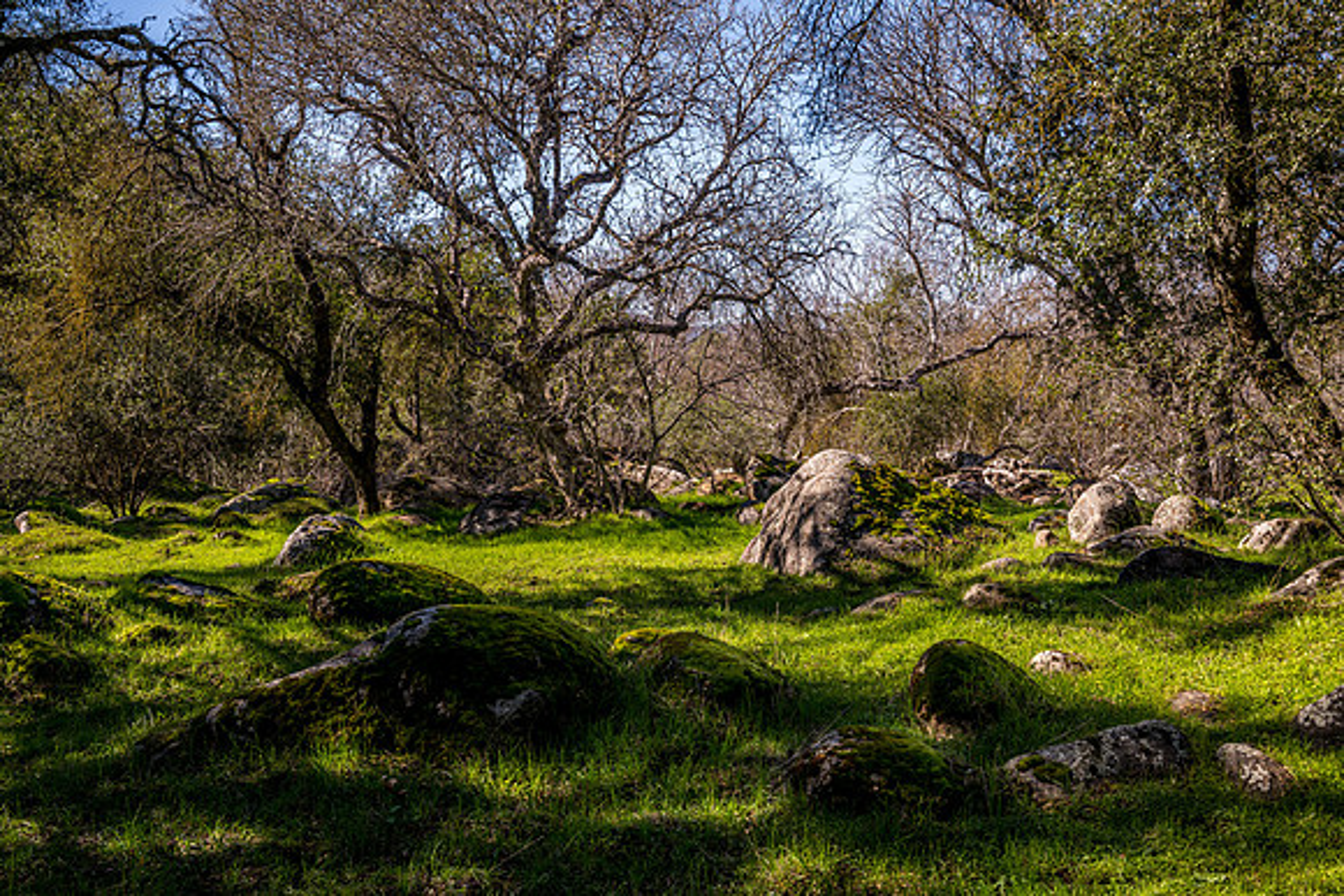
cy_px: 448
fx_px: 1382
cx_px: 672
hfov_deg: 51.9
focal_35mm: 37
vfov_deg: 36.0
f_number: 9
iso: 64
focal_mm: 37
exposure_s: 1/25
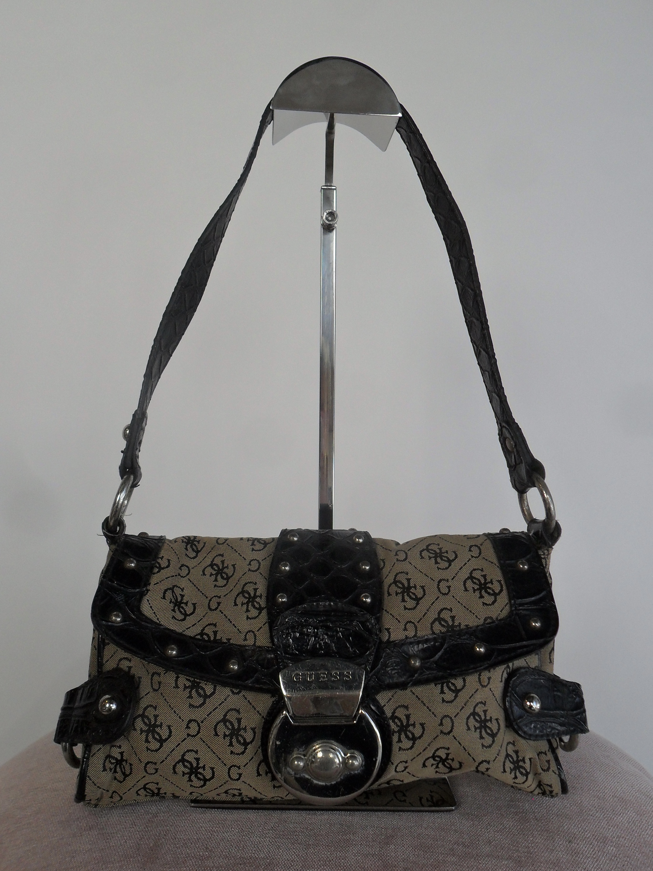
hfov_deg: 44.2
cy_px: 436
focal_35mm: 32
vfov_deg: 56.8
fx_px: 805
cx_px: 326
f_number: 3.7
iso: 100
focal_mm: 5.7
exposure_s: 1/90
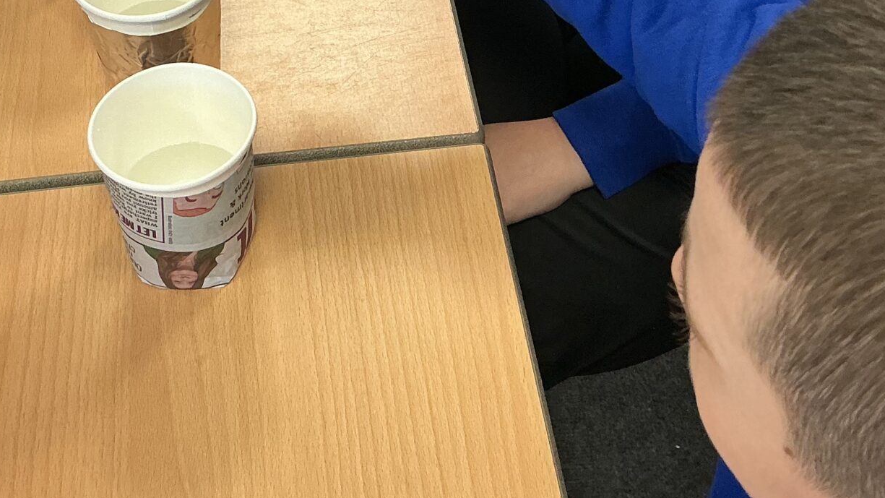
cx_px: 407
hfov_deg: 31.9
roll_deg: -0.1
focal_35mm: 66
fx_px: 1549
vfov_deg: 17.8
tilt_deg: -43.3
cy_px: -1
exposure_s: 1/50
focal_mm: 3
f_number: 1.8
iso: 80
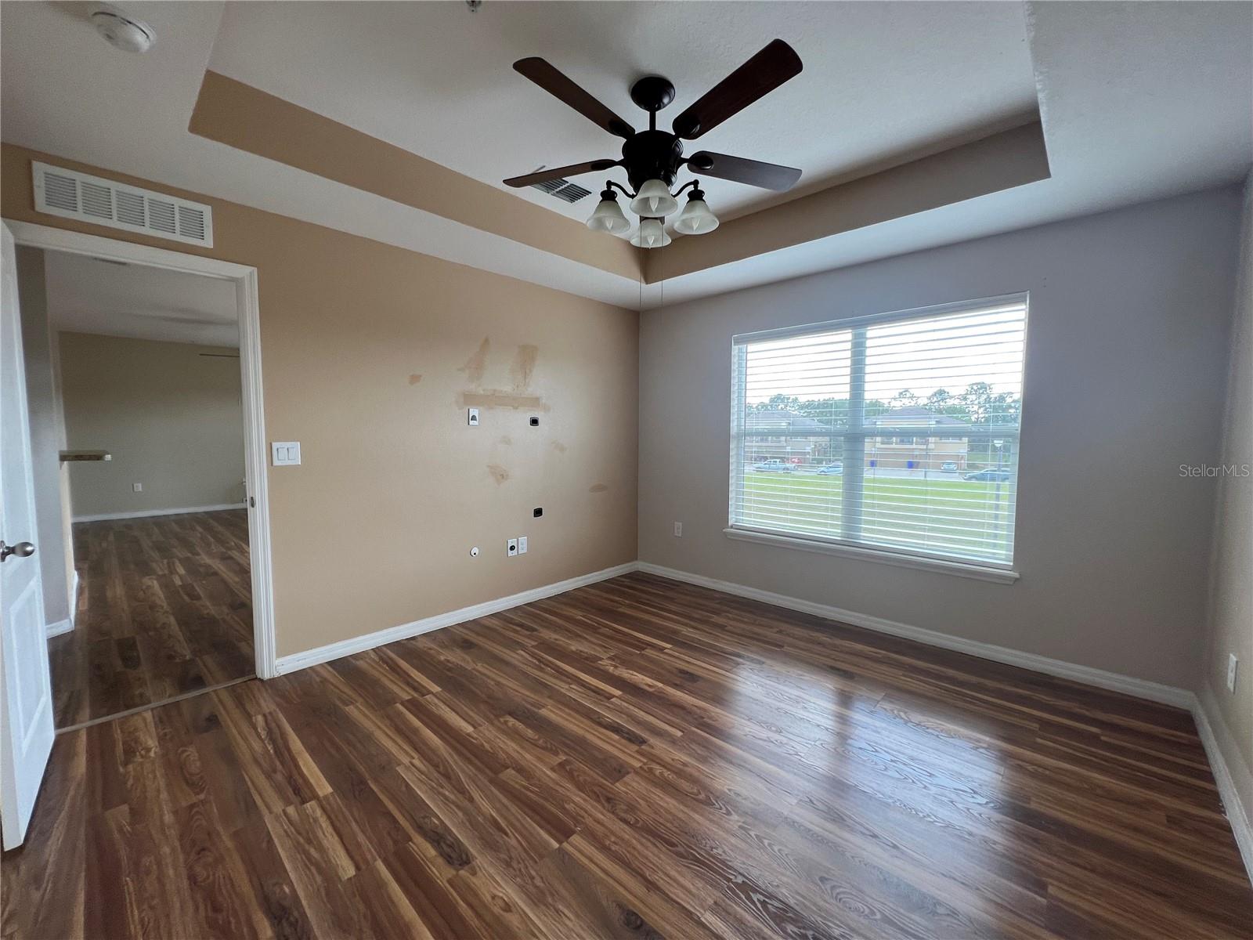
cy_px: 470
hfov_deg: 106.2
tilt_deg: -4.4
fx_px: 471
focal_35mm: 13
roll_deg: +0.1
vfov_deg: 89.9
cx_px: 626
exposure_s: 1/99
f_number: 1.8
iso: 50
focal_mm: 1.57
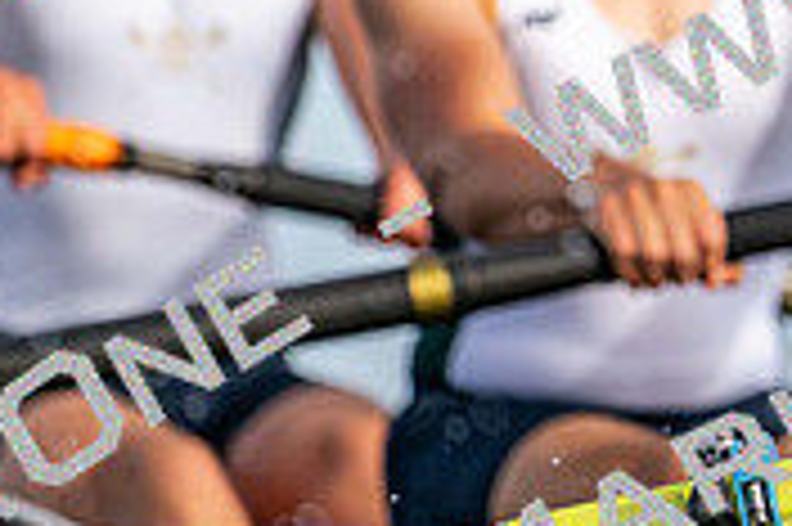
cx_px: 1062
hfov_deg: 1.6
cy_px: 196
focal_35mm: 1318
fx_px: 28968
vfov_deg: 1.0
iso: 400
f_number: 4.5
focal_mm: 400
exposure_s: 1/2500
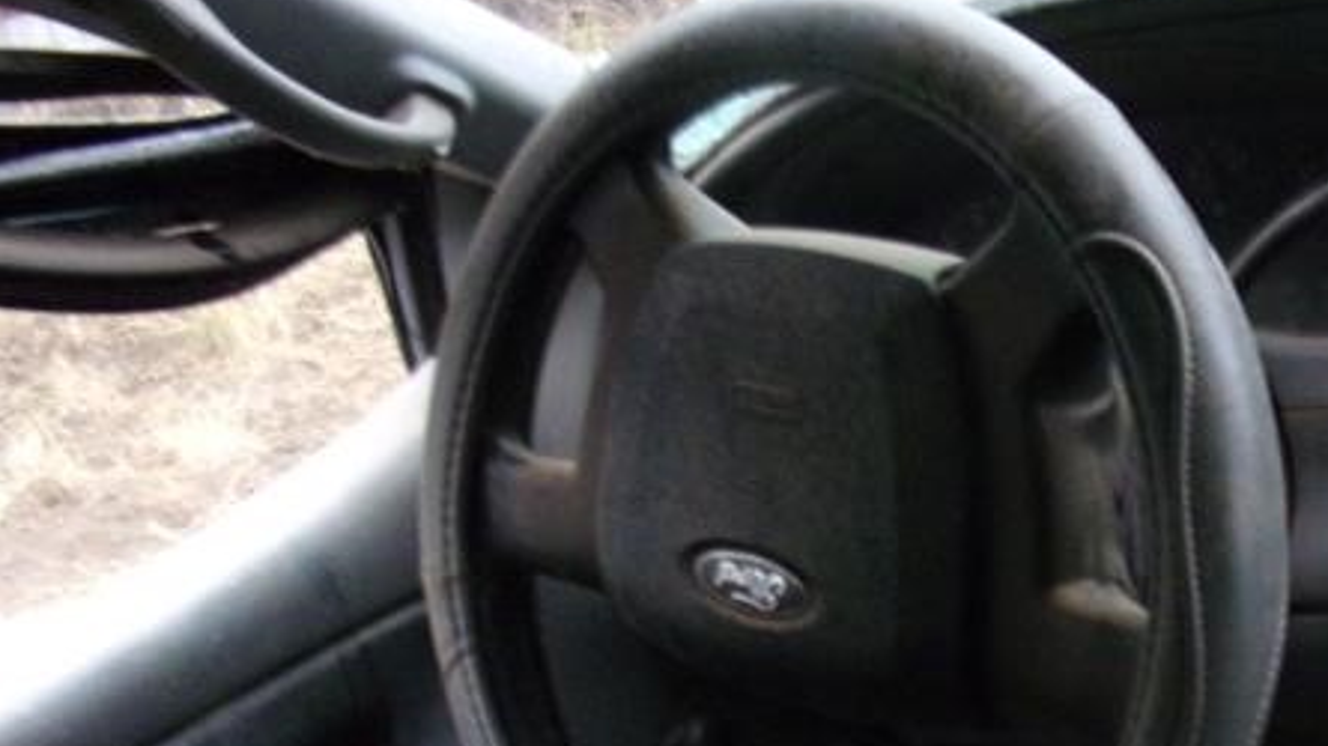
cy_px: 612
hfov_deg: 41.1
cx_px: 1137
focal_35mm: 47
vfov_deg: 24.9
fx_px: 1655
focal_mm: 4.3
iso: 400
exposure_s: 1/17
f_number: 3.3
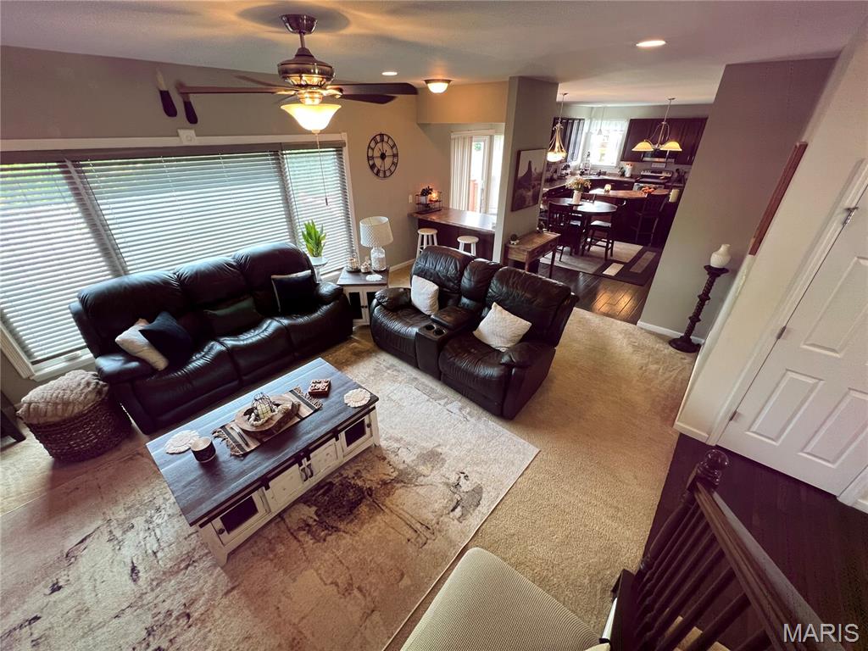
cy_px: 326
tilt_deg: -30.5
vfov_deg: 89.9
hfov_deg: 106.2
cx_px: 434
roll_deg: +0.4
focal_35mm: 13
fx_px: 326
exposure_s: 1/60
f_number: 1.8
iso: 125
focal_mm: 1.57
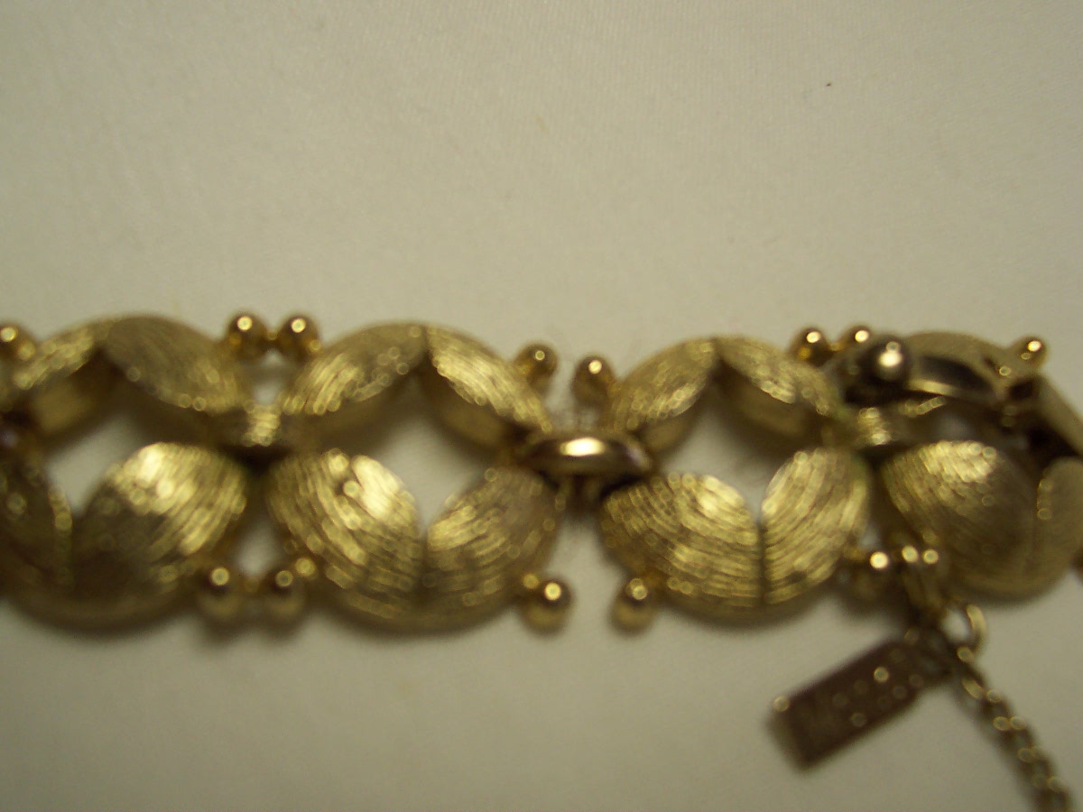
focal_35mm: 37
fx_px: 1158
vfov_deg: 38.7
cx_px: 542
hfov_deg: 50.1
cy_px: 406
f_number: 2.8
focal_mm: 5.6
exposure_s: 1/125
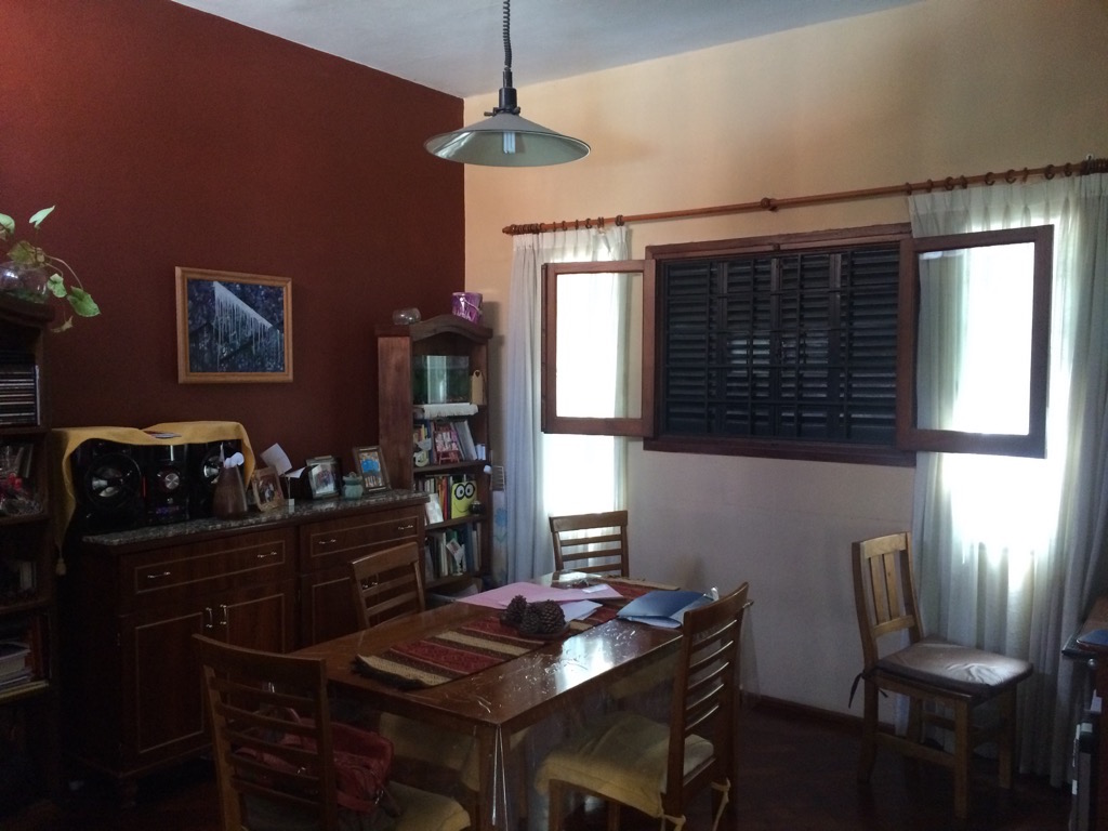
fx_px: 928
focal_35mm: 29
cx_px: 554
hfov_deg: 61.7
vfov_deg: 48.2
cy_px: 416
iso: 320
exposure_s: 1/25
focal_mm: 4.15
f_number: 2.2
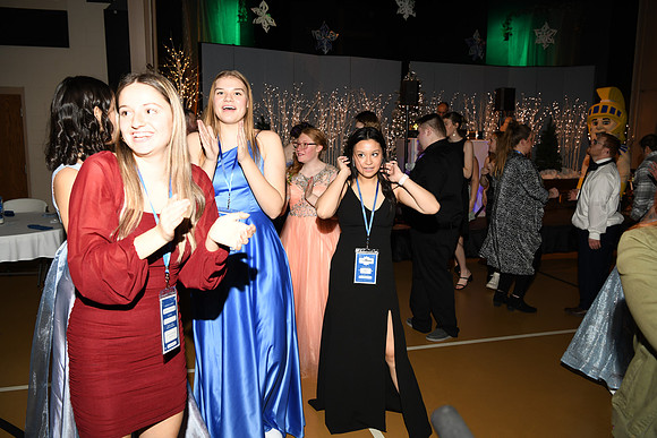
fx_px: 529
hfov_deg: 63.6
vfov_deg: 45.0
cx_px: 328
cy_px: 219
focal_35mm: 29
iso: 400
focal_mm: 29
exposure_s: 1/60
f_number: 5.6
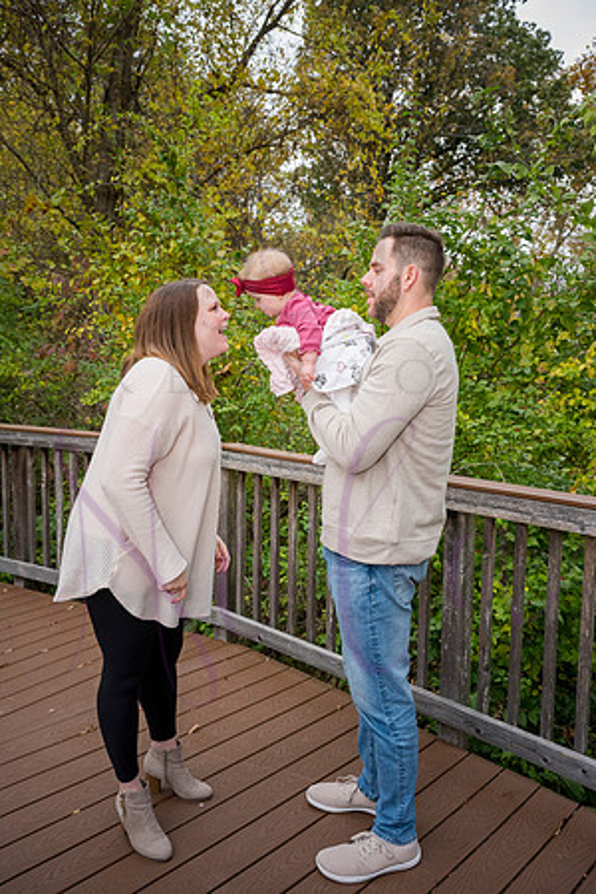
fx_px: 695
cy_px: 447
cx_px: 298
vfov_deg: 65.5
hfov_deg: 46.4
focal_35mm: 28
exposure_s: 1/500
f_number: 5.6
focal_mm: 28
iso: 400
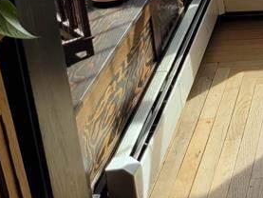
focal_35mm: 96
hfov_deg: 16.8
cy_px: -30
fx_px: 730
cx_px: 479
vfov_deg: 15.0
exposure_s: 1/724
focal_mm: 5.4
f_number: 1.8
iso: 40
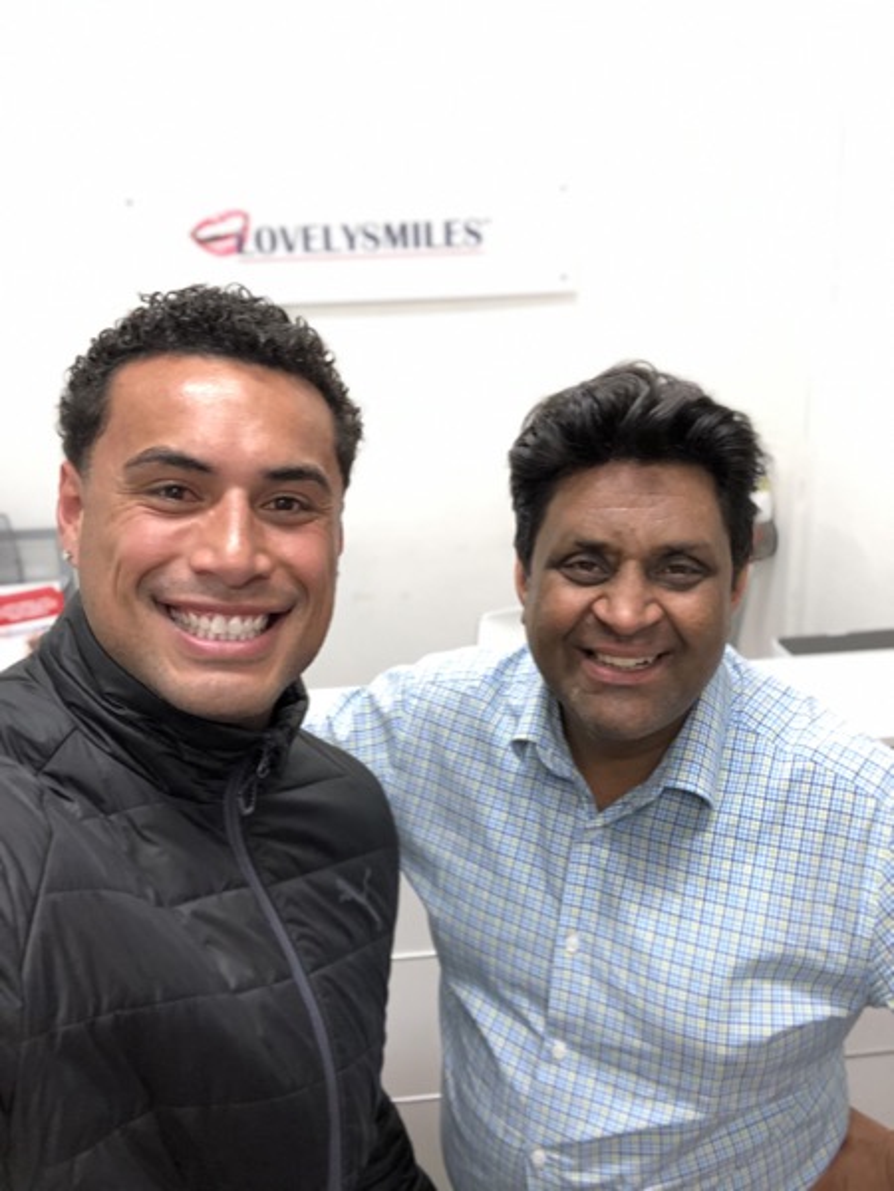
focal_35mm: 32
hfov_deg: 44.2
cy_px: 596
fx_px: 1102
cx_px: 447
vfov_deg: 56.8
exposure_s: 1/33
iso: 125
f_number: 2.2
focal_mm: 2.87
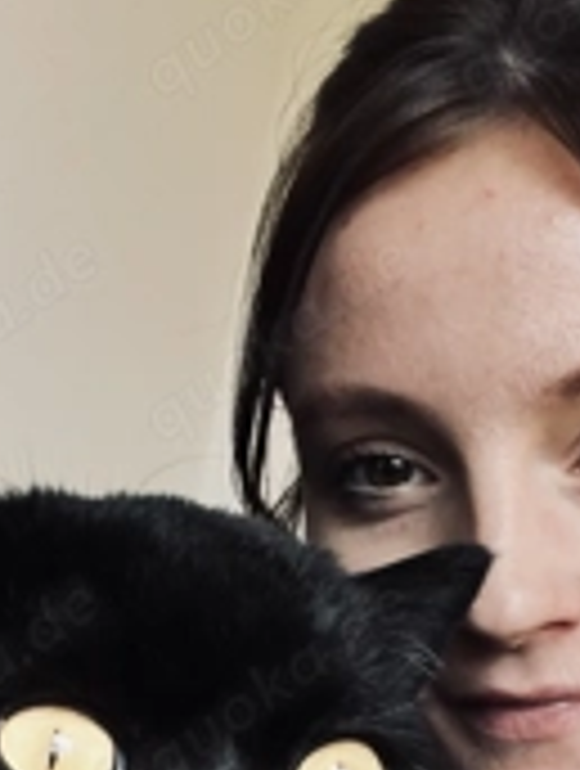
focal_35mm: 70
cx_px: 441
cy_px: 752
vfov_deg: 26.4
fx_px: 1558
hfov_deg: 20.9
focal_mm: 2.71
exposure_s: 1/60
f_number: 2.2
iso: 100
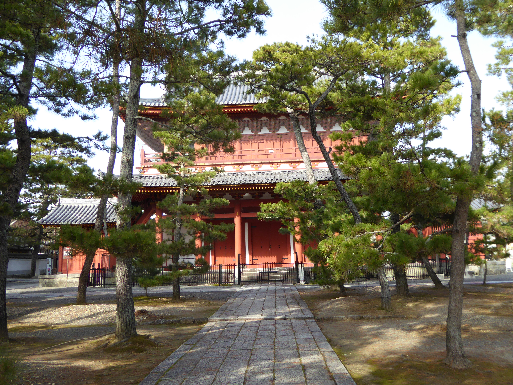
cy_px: 192
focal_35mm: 34
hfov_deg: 54.0
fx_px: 504
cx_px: 256
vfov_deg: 41.8
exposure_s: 1/200
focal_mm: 5.8
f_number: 3.6
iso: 100
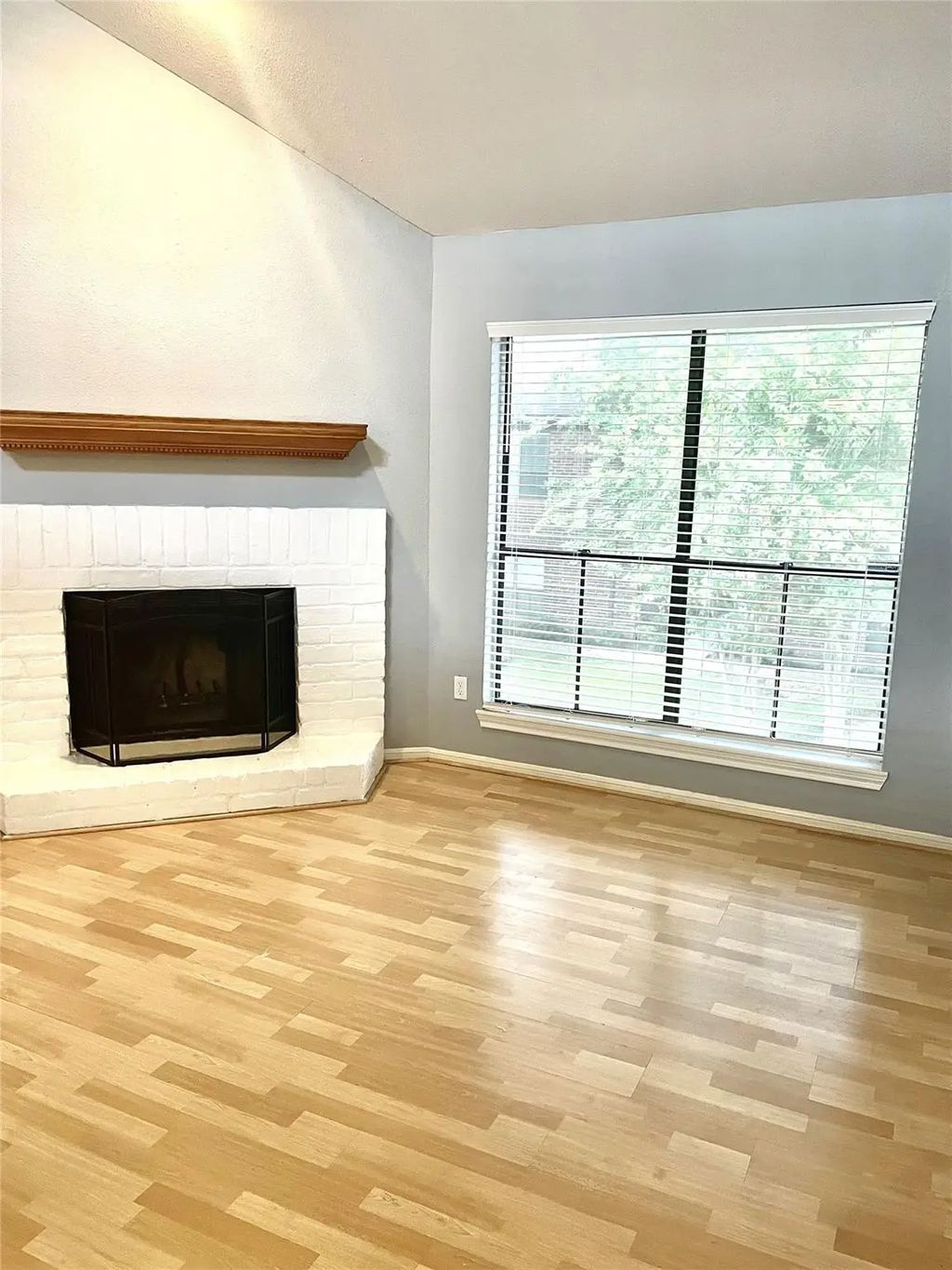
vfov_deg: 67.3
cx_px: 476
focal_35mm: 26
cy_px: 635
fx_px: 953
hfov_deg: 53.1
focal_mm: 4.2
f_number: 1.6
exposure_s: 1/60
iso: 160
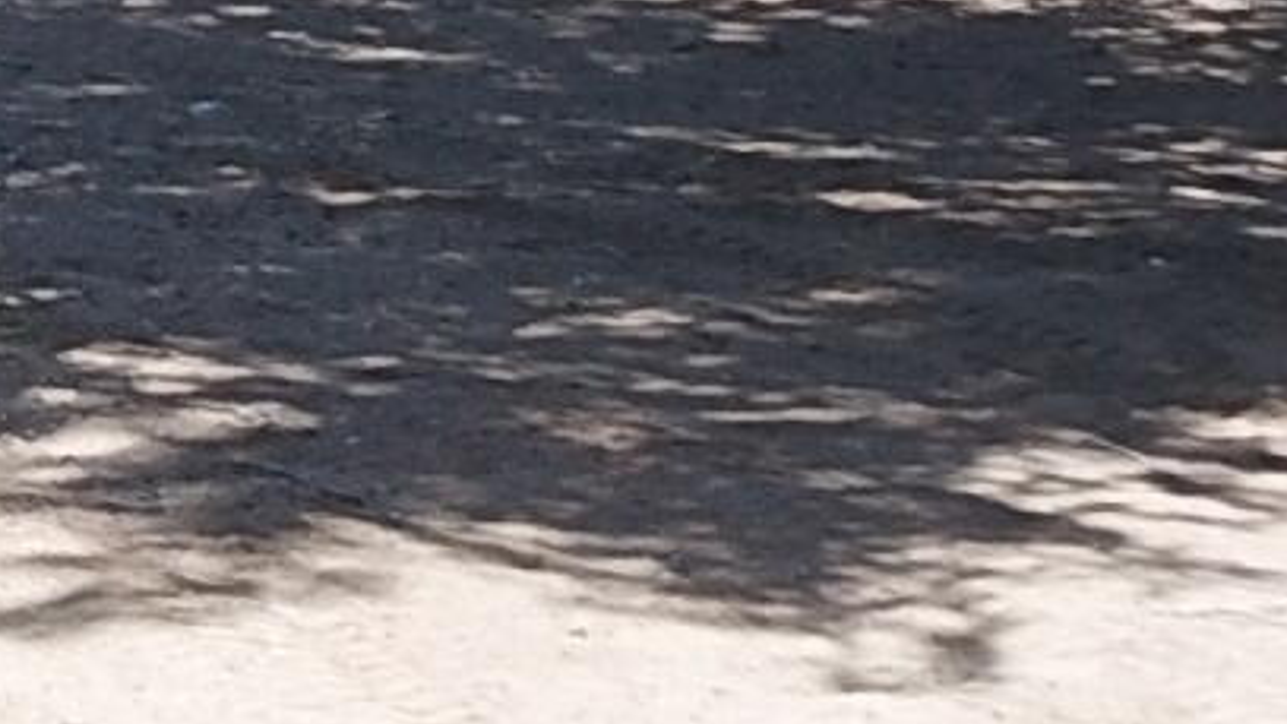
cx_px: -487
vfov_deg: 5.6
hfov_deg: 10.1
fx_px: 7133
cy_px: -1129
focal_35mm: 209
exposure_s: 1/840
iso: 100
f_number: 2.2
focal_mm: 4.73
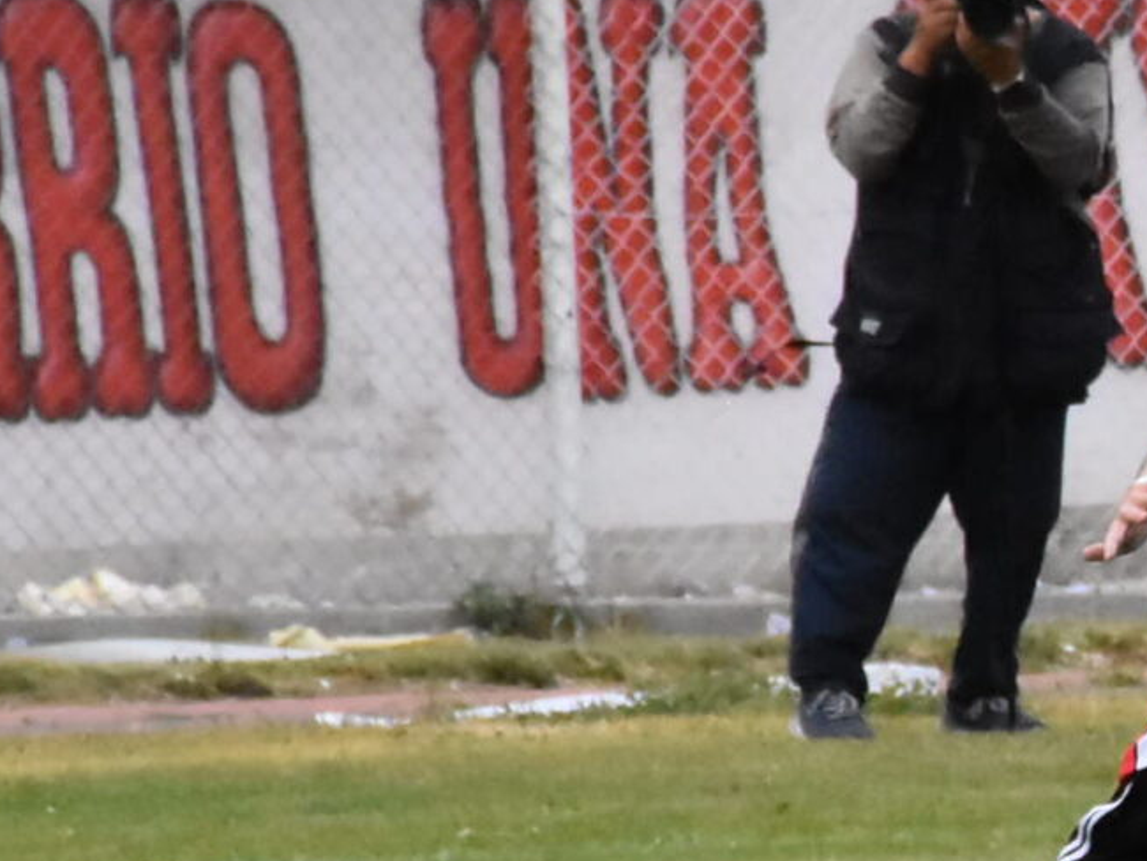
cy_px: 558
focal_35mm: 1193
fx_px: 39545
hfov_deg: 1.7
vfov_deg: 1.2
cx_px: 1678
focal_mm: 210
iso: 8000
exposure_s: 1/8000
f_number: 11
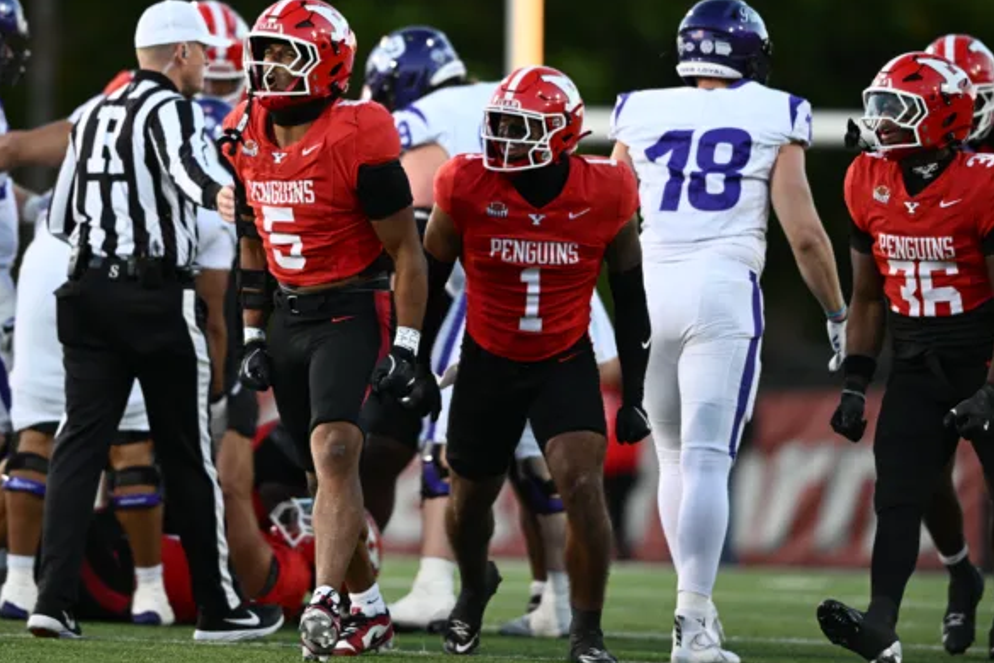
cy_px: 252
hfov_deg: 4.0
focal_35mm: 513
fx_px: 14163
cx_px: 370
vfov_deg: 2.7
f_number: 3.2
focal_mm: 400
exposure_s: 1/1250
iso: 2000
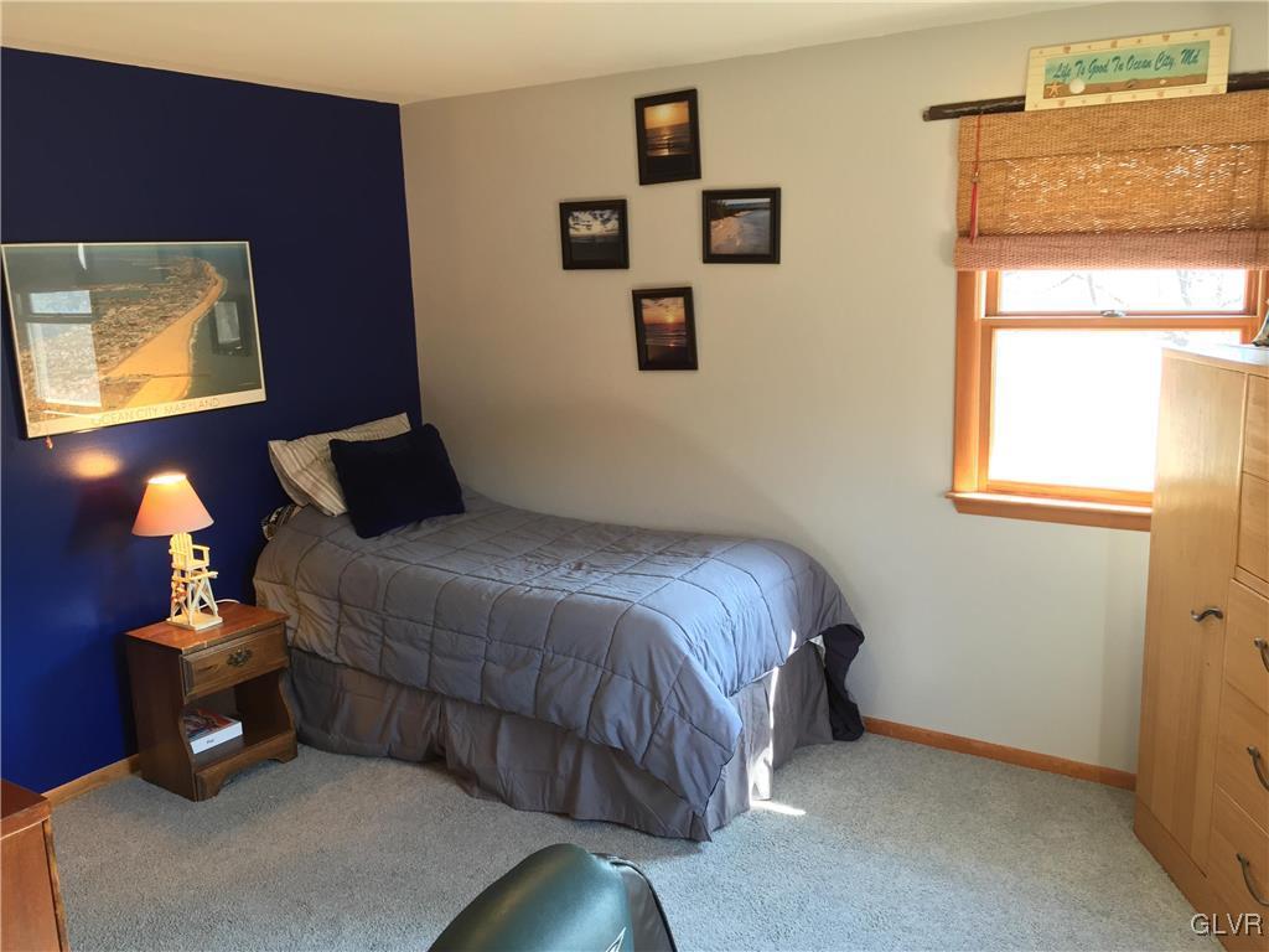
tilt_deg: -10.4
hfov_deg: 61.7
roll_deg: +0.7
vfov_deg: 48.2
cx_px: 634
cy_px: 476
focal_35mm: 29
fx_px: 1063
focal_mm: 4.15
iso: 80
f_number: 2.2
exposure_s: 1/30
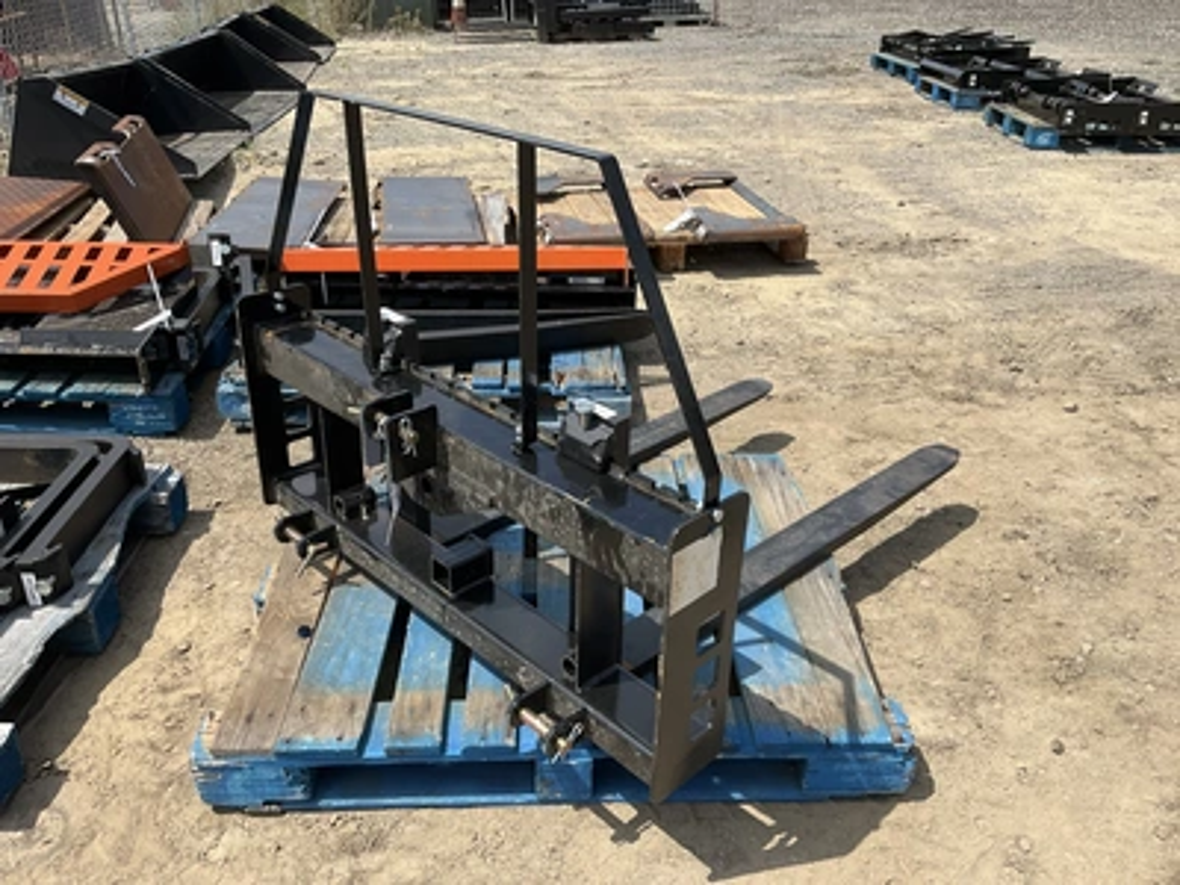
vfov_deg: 48.2
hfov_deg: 61.7
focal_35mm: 29
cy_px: 442
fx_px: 989
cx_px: 590
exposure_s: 1/1730
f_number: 1.8
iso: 25
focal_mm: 3
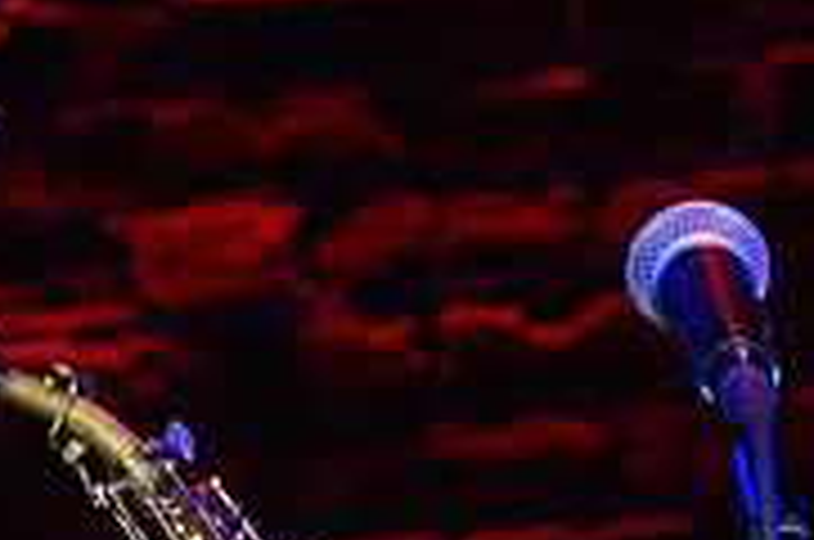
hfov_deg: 3.0
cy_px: 932
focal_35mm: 690
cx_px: 144
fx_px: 15574
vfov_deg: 2.0
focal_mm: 185
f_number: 10
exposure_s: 1/40
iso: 5000
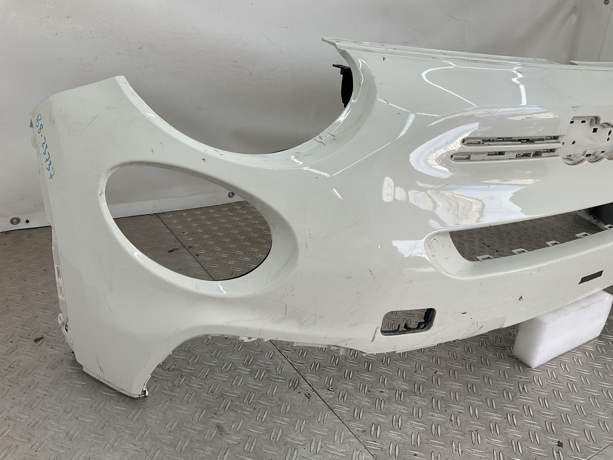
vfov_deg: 48.2
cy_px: 230
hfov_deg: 61.7
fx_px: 514
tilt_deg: -22.7
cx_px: 306
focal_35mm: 29
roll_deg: -7.5
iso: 16
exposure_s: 1/279
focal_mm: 3
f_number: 1.8
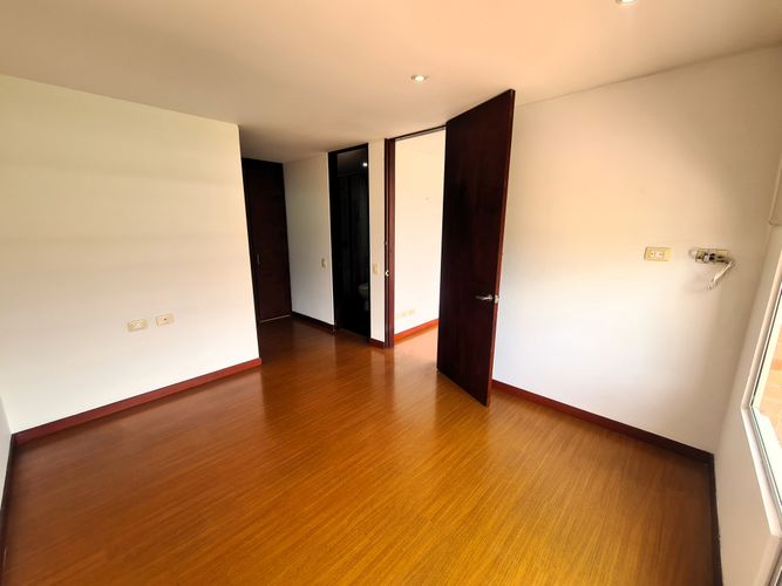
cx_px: 391
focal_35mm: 13
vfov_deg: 89.9
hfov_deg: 106.2
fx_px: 294
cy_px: 293
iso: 50
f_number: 2.2
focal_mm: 2.2
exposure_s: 1/132
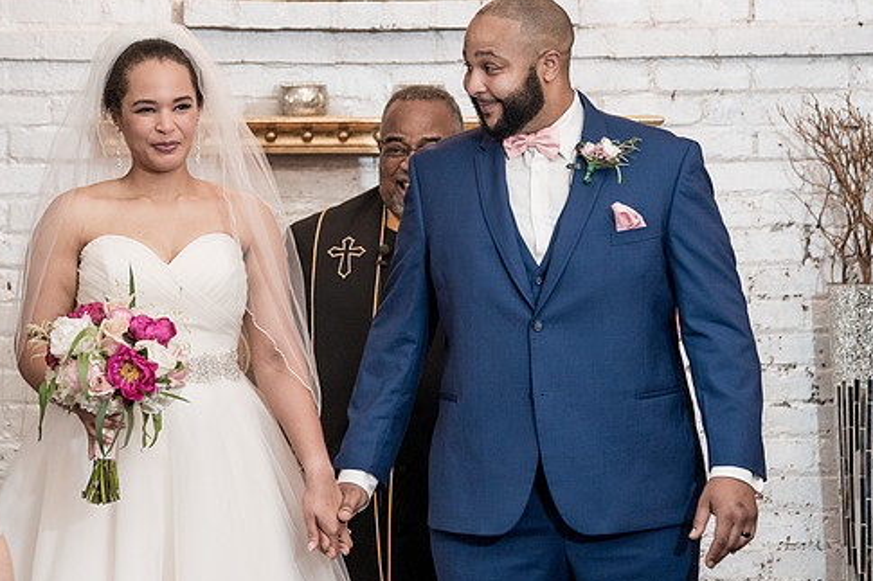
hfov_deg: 9.7
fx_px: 5163
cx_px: 281
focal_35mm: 213
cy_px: 194
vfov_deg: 6.4
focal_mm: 142
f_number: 4
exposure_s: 1/100
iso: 2000
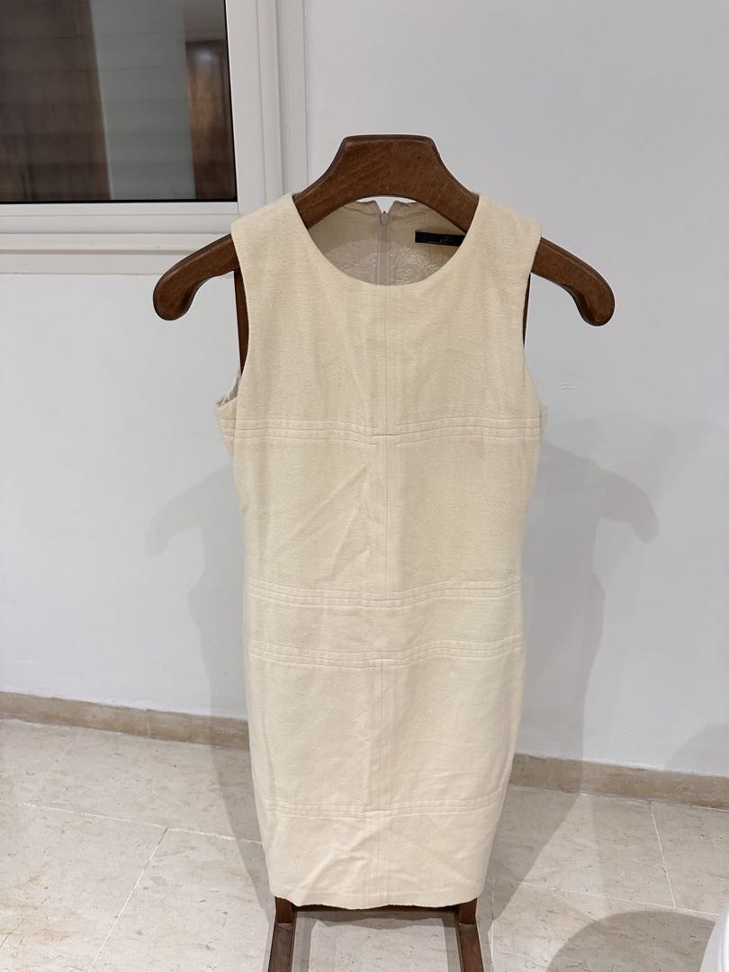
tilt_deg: -20.8
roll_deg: -0.4
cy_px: 486
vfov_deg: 71.6
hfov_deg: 56.8
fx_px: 674
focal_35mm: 24
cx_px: 364
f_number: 1.78
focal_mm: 6.86
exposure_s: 1/50
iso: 250
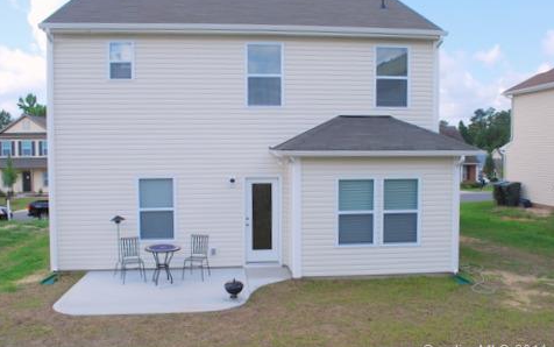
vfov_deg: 37.3
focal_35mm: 34
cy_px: 174
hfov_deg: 56.7
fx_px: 514
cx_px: 277
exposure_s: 1/250
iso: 200
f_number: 8
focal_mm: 22
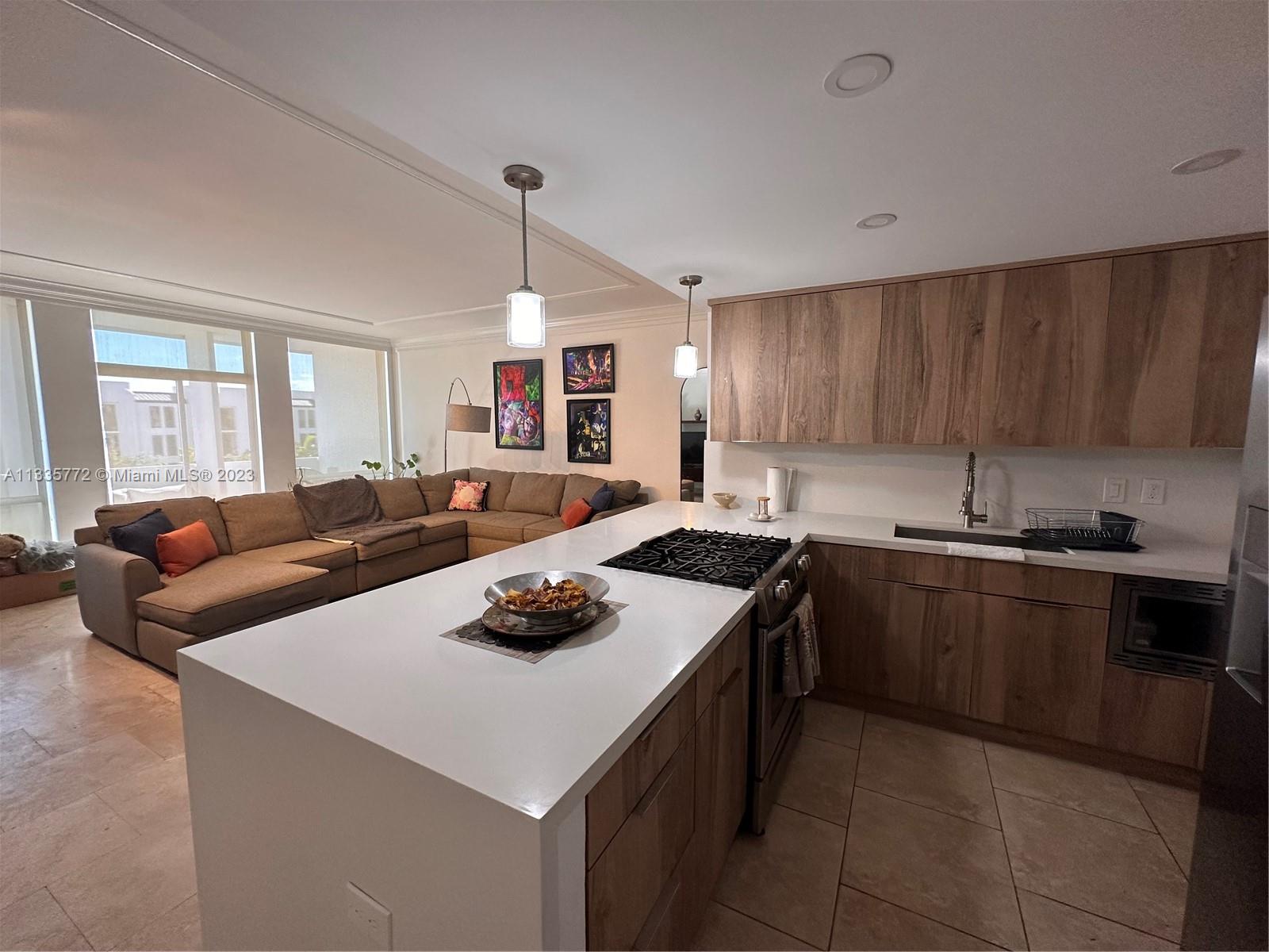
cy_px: 476
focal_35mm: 14
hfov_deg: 102.1
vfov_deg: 85.7
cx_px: 634
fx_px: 513
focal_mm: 2.22
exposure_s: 1/120
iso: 200
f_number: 2.2
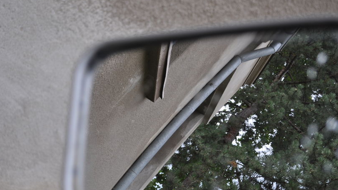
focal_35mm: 56
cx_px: 165
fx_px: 502
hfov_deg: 37.2
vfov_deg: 21.4
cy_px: 102
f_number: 5
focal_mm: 32
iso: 200
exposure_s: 1/100
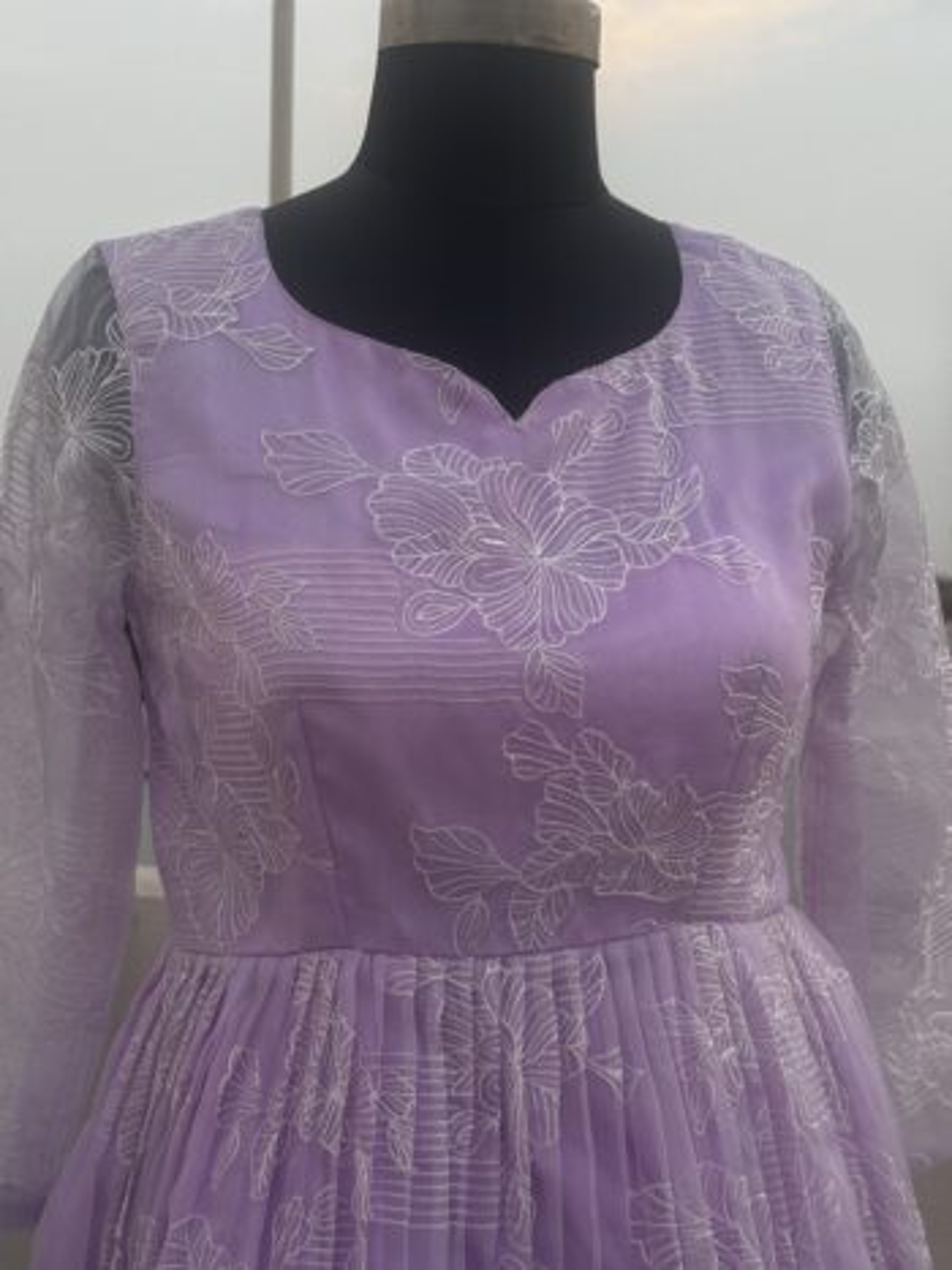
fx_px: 1761
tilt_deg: +0.1
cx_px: 476
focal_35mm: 48
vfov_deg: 39.7
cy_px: 635
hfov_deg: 30.3
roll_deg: -1.3
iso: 100
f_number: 1.78
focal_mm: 6.76
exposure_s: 1/84
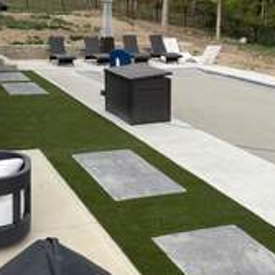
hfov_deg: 31.1
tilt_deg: -11.8
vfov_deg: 31.0
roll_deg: -0.1
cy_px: 115
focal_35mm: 55
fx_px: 494
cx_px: 125
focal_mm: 4.2
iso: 32
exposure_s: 1/392
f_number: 1.6
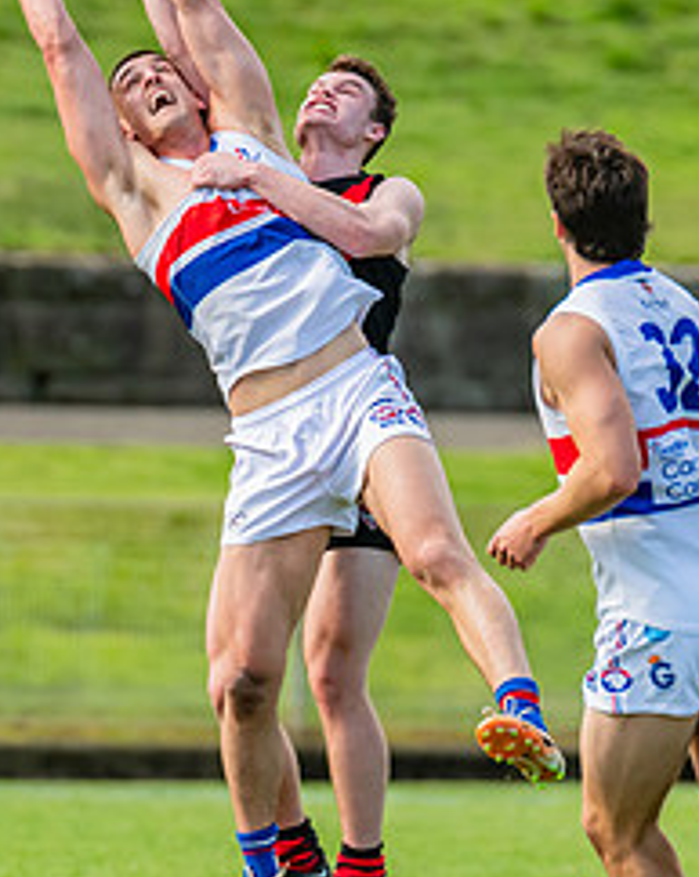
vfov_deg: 1.7
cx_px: 135
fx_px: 29070
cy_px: 361
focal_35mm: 1122
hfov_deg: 1.4
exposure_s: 1/1600
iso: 800
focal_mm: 380
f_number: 5.6
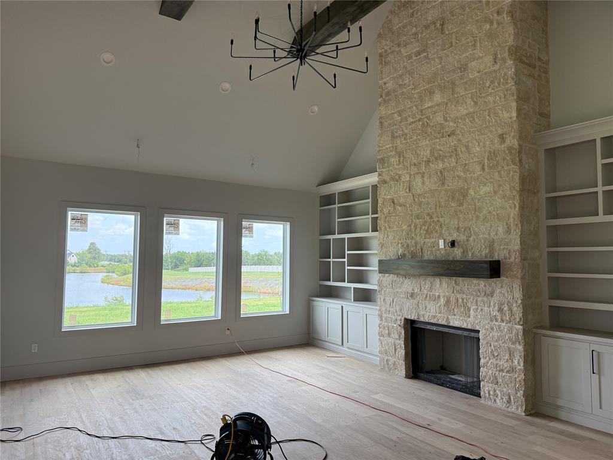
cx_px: 306
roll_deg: -0.4
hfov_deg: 71.6
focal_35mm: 24
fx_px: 425
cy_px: 230
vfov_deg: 56.8
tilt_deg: +4.6
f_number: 1.78
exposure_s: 1/293
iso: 100
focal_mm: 6.76
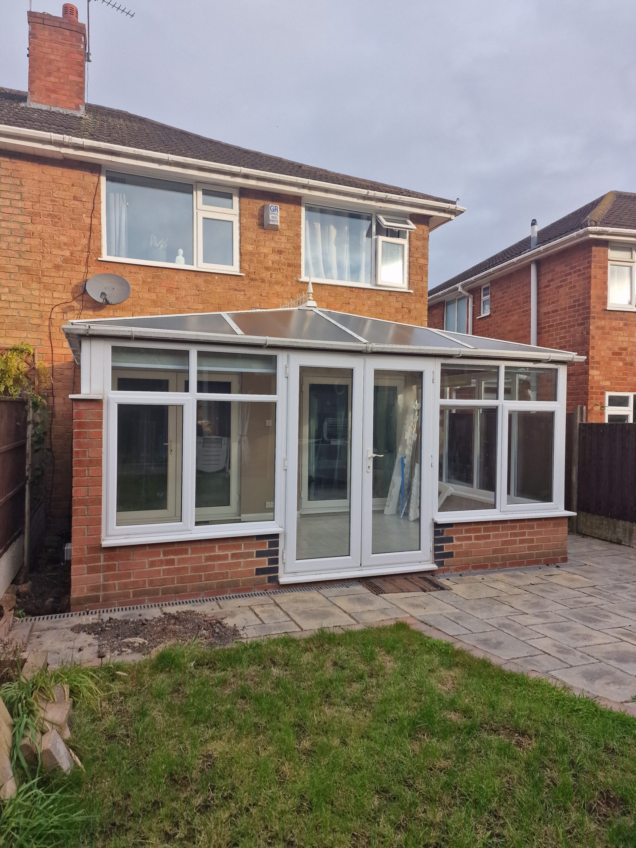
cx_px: 318
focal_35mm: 23
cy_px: 424
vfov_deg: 73.9
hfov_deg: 58.9
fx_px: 563
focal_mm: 6.4
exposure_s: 1/326
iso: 50
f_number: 1.8
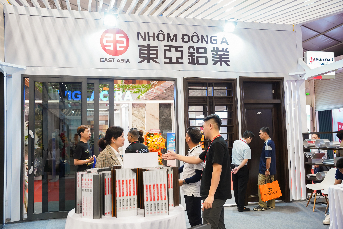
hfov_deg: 53.9
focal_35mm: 35
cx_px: 172
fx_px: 337
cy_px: 114
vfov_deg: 37.5
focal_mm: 35.4
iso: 1000
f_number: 4
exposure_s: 1/125
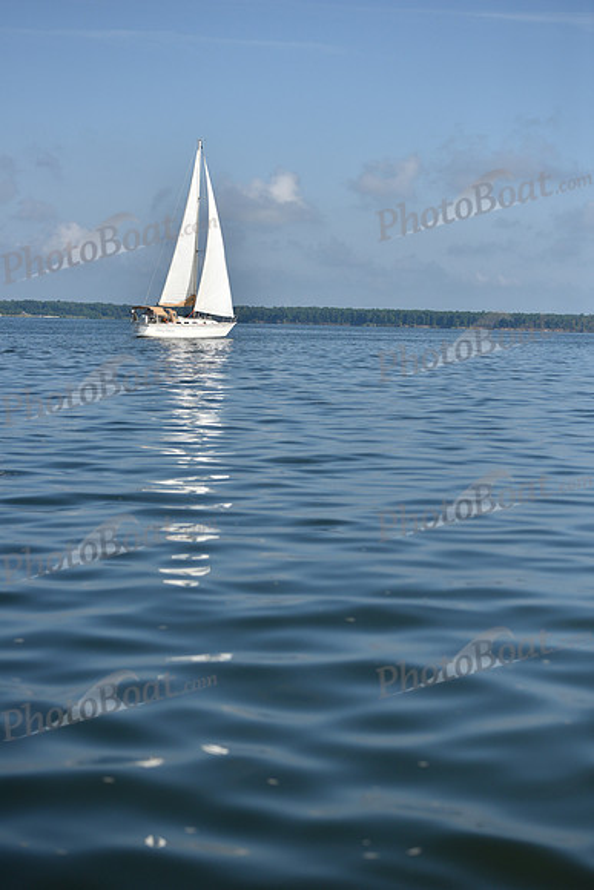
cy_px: 445
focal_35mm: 70
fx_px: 1731
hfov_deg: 19.5
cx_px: 297
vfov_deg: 28.8
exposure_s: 1/8000
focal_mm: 70
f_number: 3.5
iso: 320
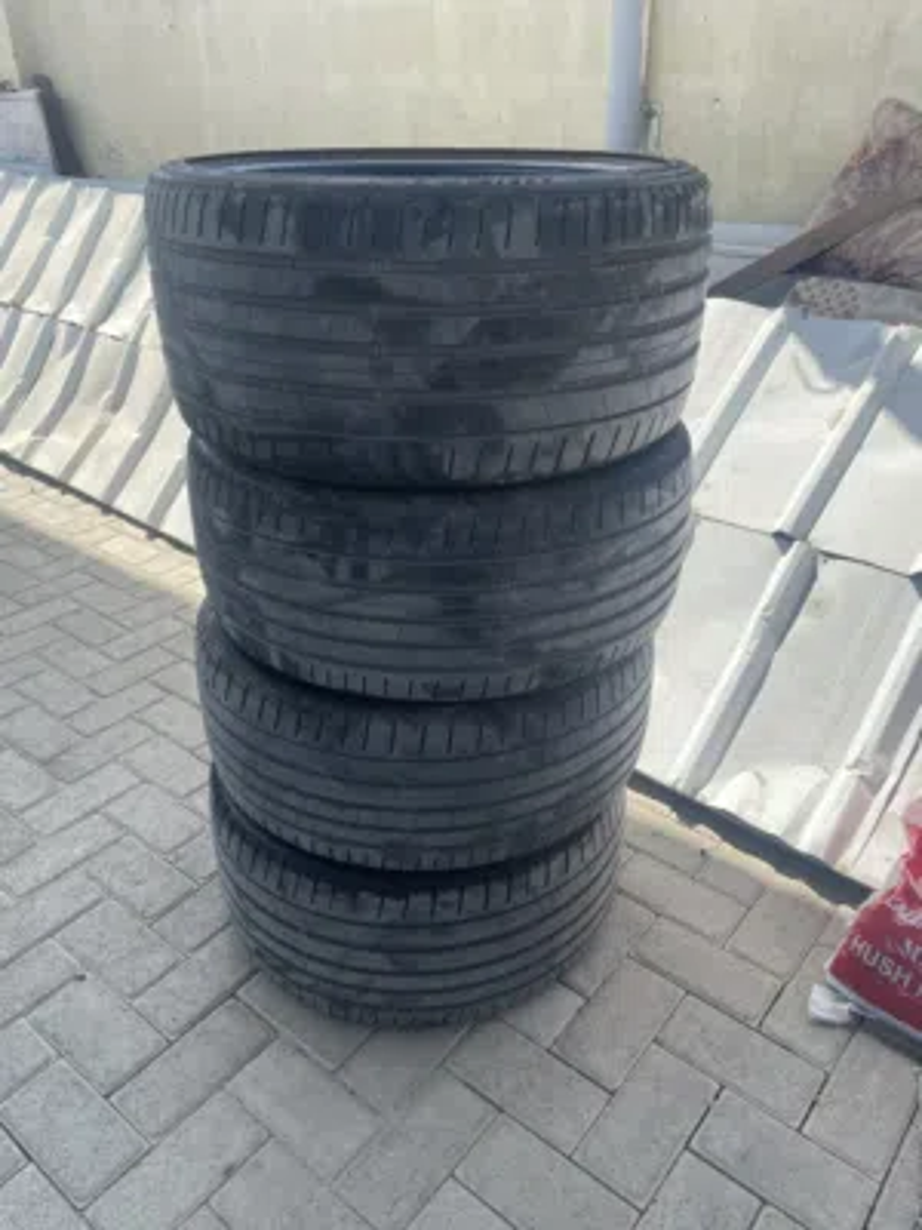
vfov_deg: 67.3
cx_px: 461
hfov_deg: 53.1
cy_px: 615
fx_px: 923
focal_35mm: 26
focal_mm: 4.2
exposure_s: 1/1147
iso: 32
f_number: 1.6
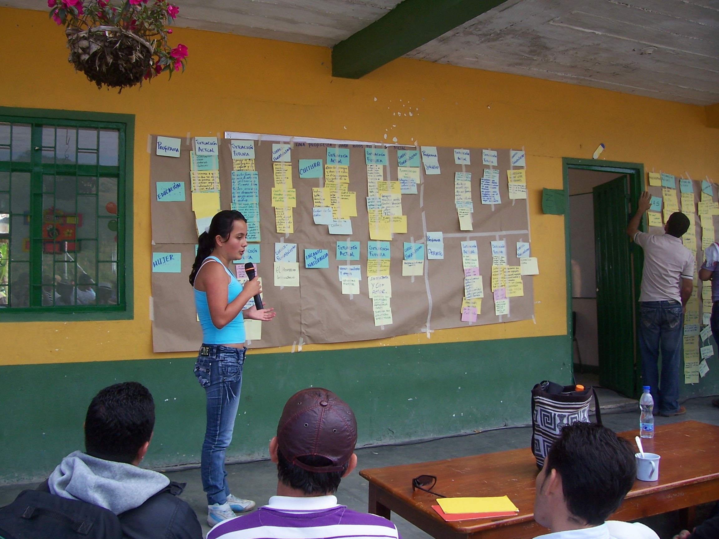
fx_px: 706
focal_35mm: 34
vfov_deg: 41.8
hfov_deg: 54.0
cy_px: 270
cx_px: 360
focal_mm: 5.6
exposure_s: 1/350
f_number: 2.7
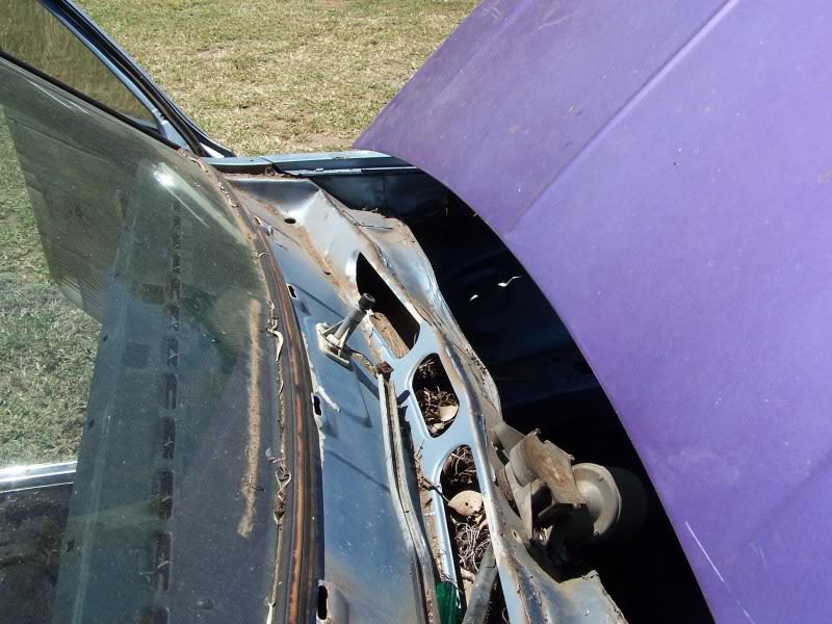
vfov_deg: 37.7
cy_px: 312
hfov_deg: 49.0
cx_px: 416
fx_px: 913
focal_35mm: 38
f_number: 4
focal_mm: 6.3
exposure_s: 1/750
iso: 80
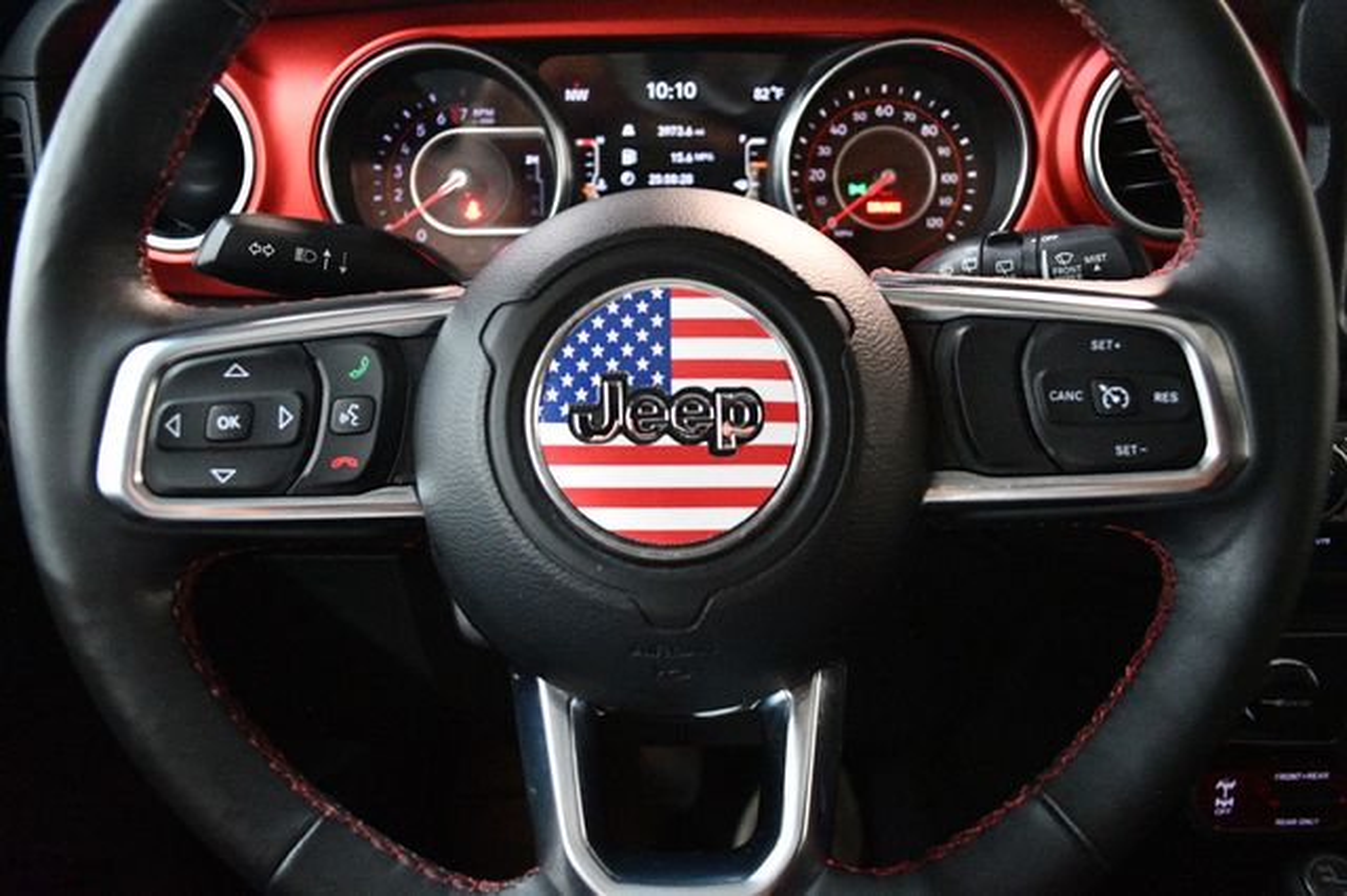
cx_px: 674
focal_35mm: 27
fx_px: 1010
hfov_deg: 67.4
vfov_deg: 47.9
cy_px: 448
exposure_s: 1/60
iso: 7200
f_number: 3.5
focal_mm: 18
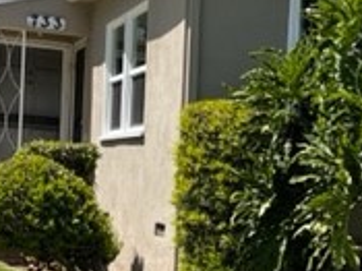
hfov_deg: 19.4
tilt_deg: -2.0
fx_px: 993
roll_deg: -3.1
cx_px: 436
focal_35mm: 95
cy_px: 215
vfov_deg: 15.4
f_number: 1.6
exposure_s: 1/2336
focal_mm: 5.1
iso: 32
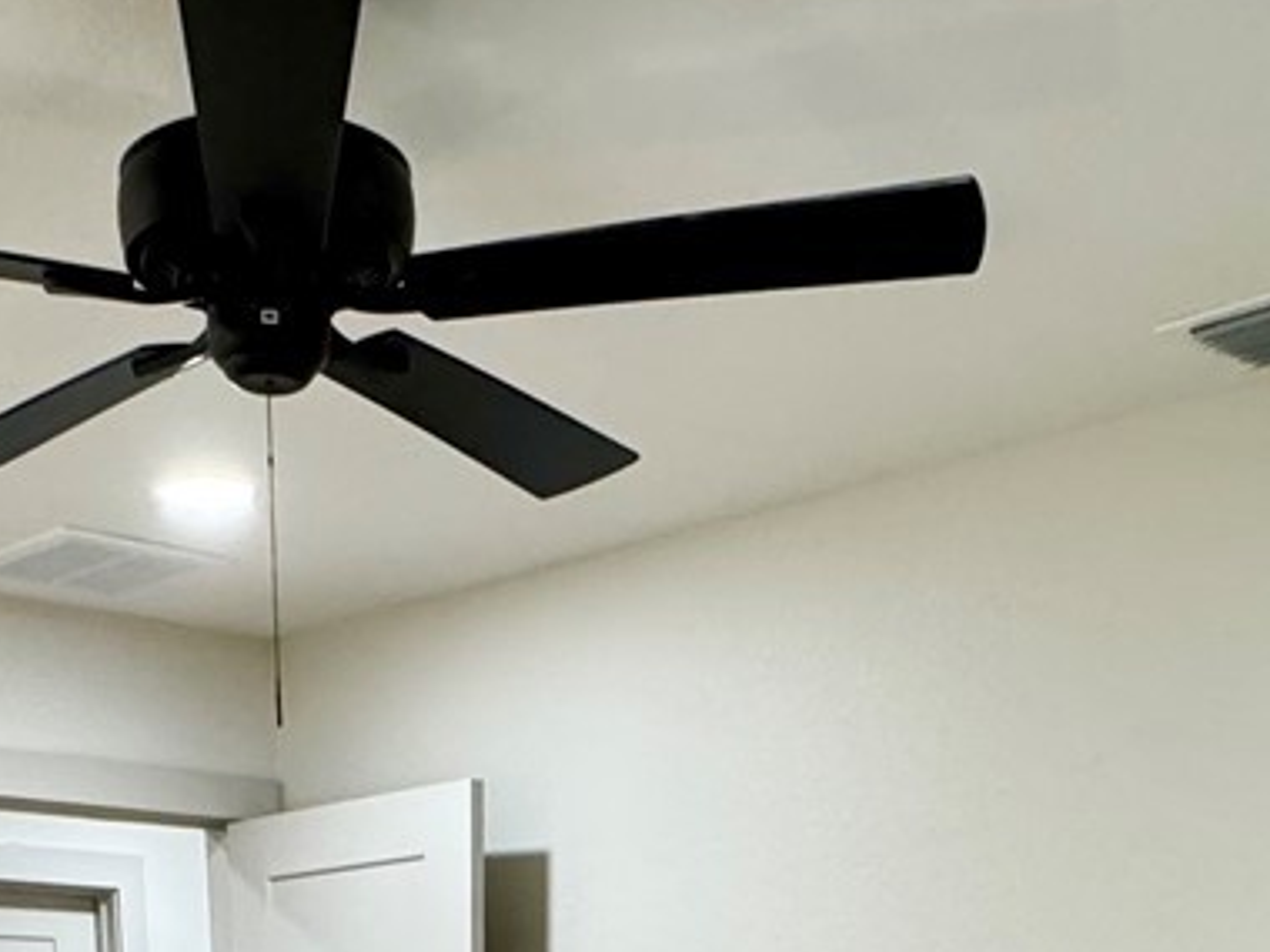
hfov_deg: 32.4
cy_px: 1927
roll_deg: +0.6
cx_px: 428
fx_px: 2165
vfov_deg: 17.4
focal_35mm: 59
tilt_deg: -20.1
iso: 250
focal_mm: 2.22
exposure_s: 1/60
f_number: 2.2
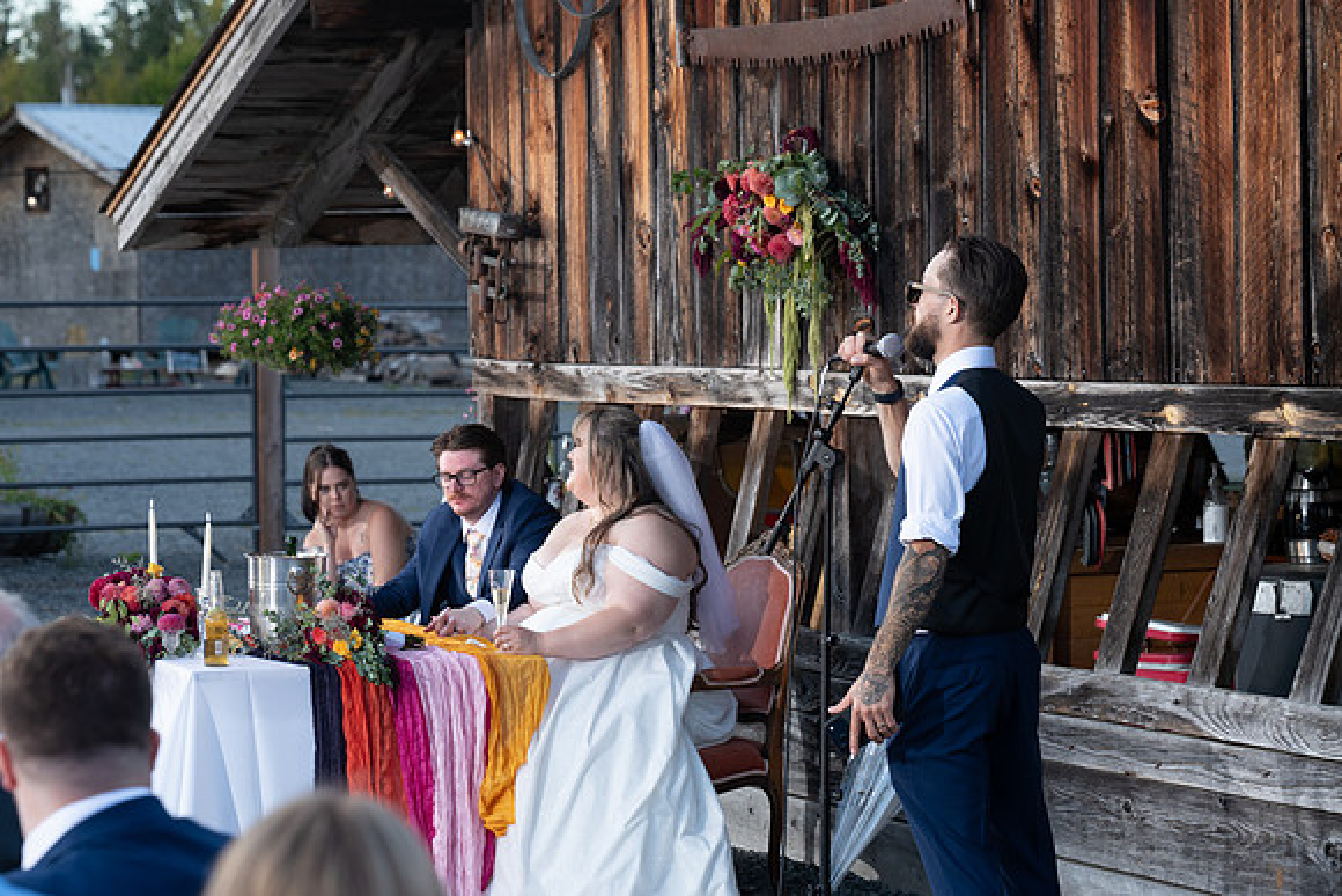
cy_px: 448
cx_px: 671
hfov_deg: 20.4
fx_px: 3728
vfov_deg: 13.7
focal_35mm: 100
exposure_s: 1/125
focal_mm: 100
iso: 320
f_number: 5.6
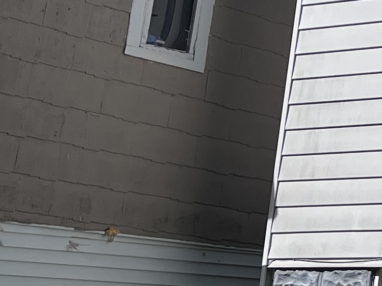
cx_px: 893
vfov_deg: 10.5
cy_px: -9
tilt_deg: +13.2
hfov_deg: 11.7
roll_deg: -1.6
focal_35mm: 140
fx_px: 1545
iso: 50
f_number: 1.6
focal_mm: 5.1
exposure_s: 1/8403
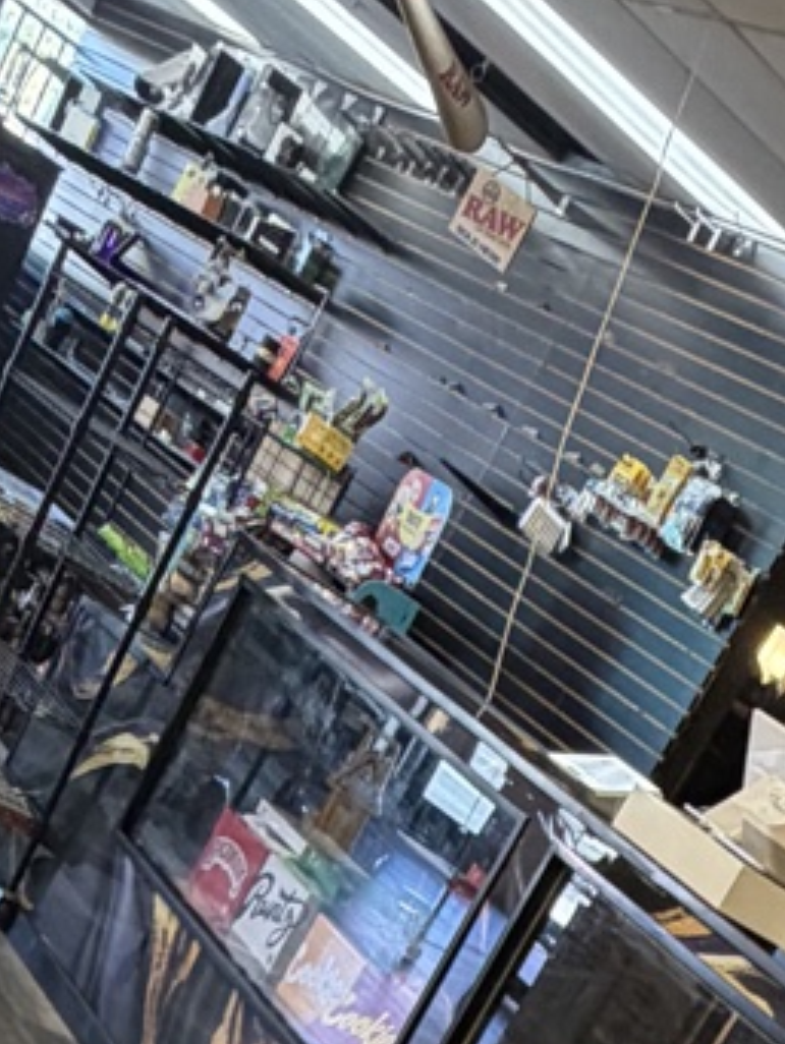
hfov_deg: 19.6
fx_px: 2174
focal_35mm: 72
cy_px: 1618
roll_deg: -32.8
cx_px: 852
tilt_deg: -16.7
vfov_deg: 21.9
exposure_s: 1/60
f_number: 2.2
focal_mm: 2.22
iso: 250
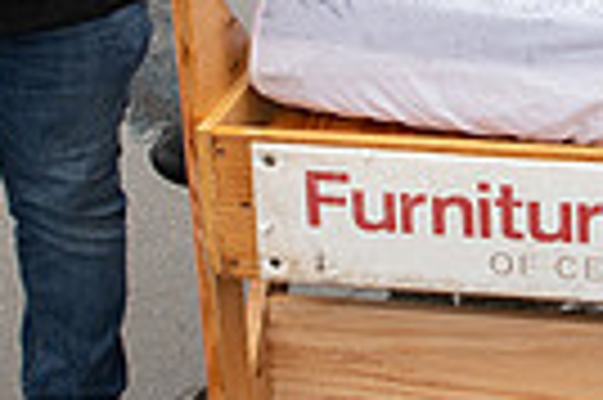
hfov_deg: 15.2
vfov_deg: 10.2
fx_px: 2208
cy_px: -116
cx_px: 637
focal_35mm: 132
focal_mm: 29
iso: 400
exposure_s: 1/200
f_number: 6.3
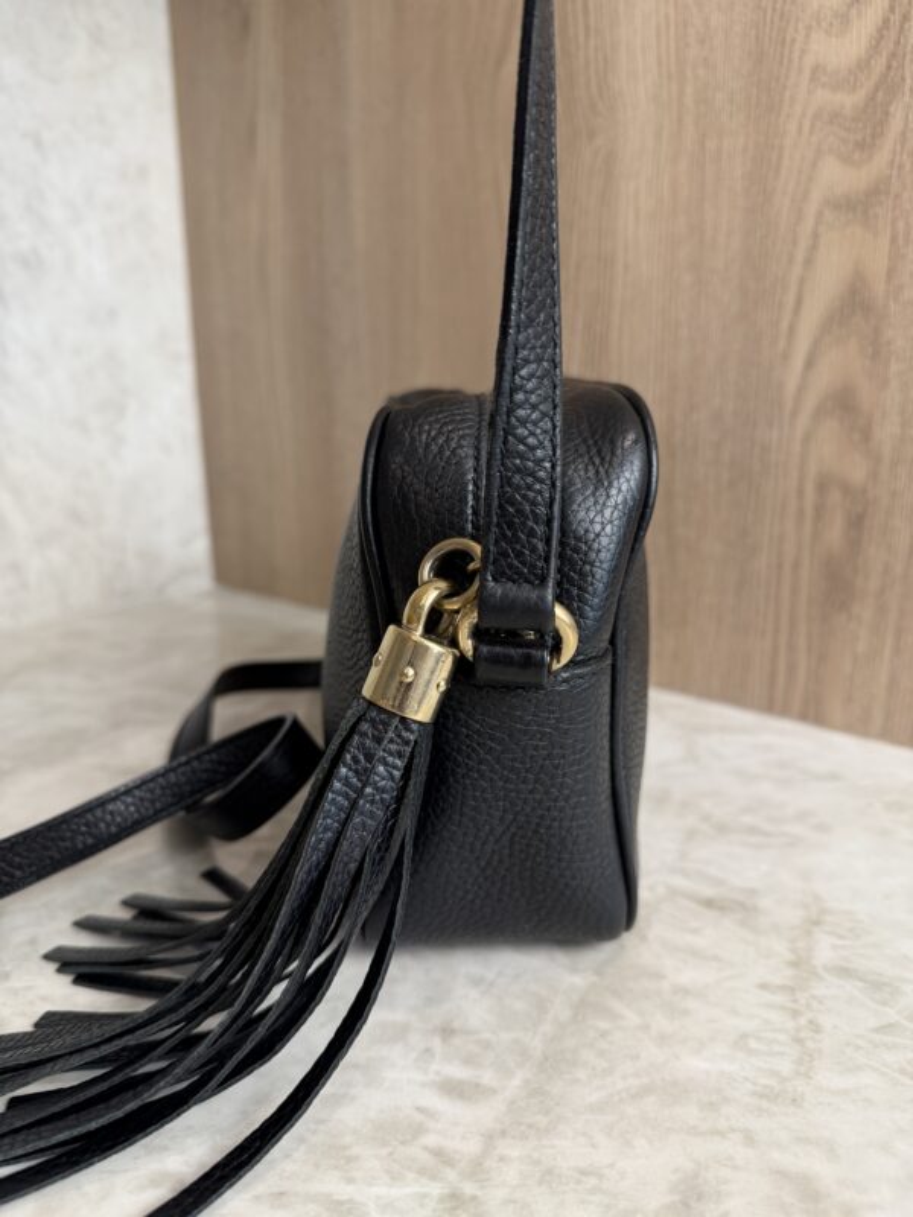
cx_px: 456
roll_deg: +1.1
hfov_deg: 56.8
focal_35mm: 24
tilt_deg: -14.5
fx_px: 844
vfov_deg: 71.6
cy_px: 608
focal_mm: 6.76
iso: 125
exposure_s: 1/120
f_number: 1.78
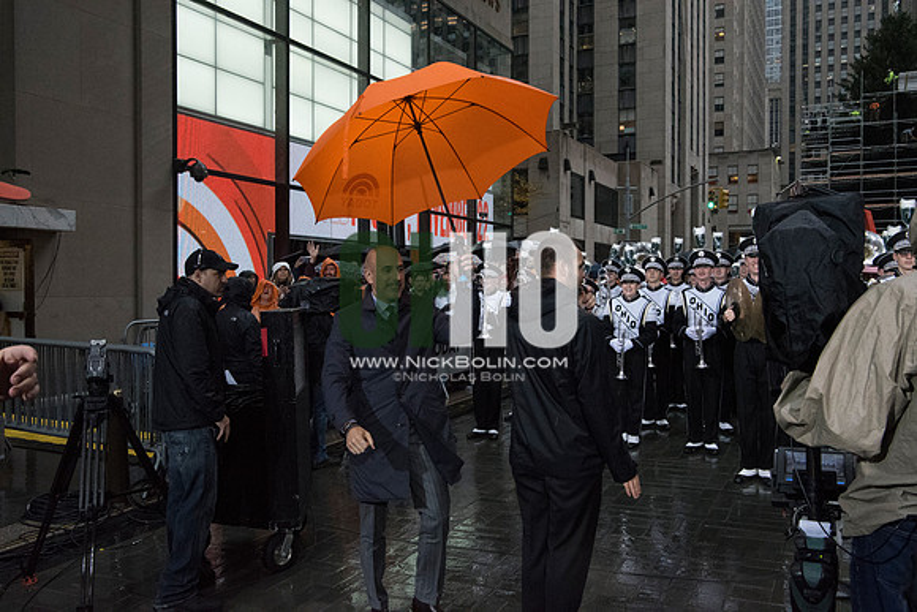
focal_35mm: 32
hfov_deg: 58.7
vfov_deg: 41.1
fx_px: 815
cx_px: 458
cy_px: 306
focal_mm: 32
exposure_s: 1/500
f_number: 11
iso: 10000
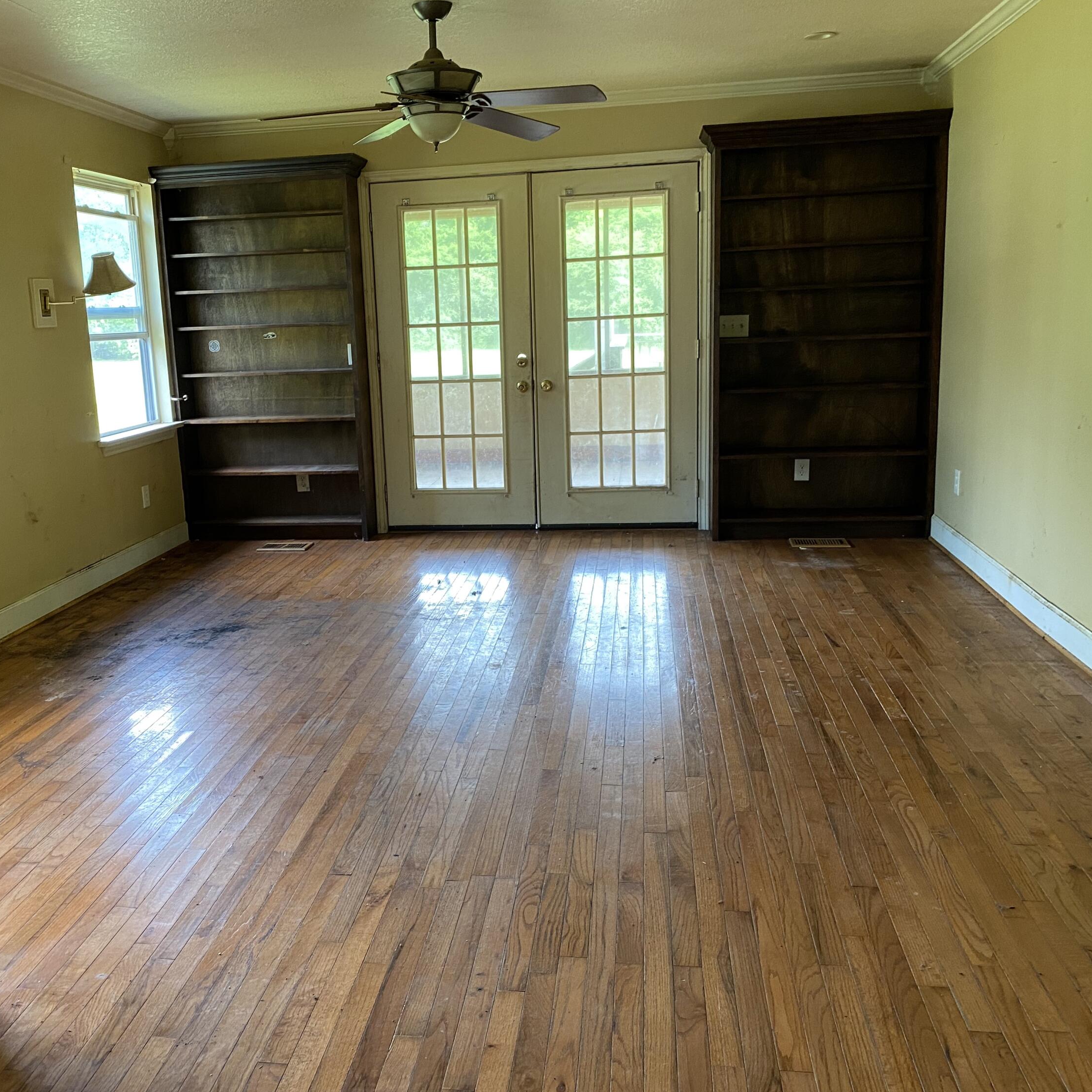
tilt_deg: -12.7
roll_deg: +3.4
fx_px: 1106
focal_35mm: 31
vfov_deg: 52.5
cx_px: 451
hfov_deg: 52.3
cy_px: 550
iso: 125
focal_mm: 4.25
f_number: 1.8
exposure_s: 1/81
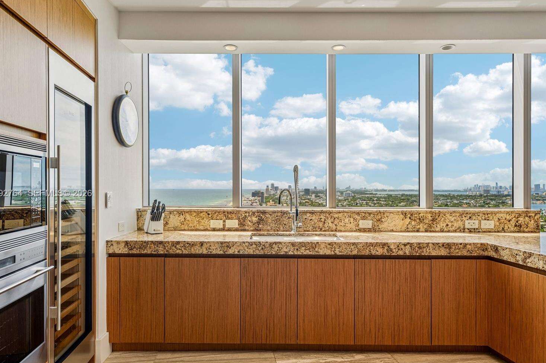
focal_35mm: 24
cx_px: 274
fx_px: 364
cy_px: 194
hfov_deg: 73.8
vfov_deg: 53.1
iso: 200
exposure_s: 1/100
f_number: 9
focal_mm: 22
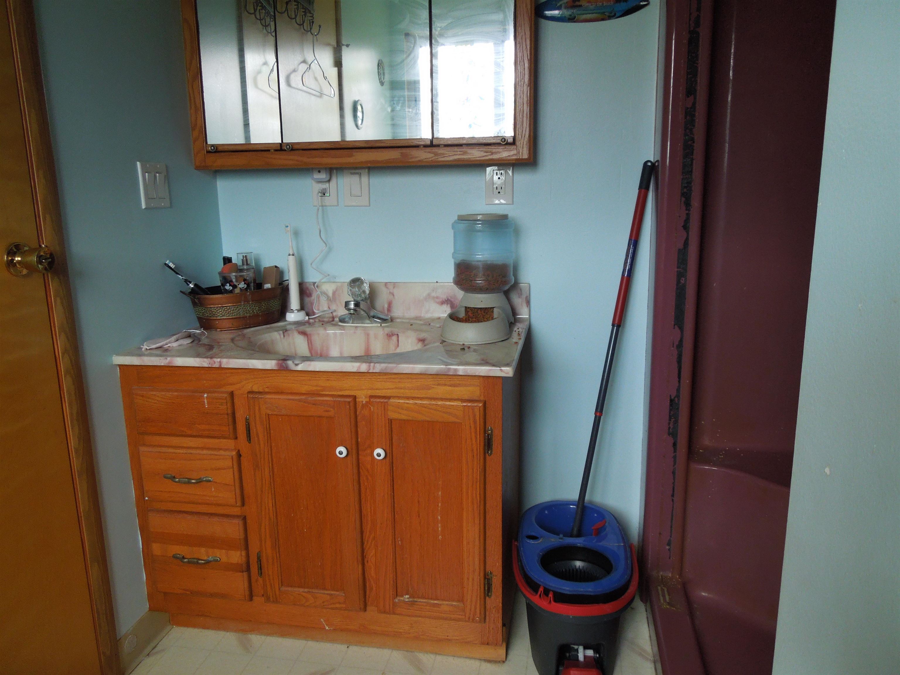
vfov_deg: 54.9
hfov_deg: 69.4
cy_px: 338
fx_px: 650
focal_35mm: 25
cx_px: 450
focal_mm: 4.5
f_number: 3.3
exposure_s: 1/30
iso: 280
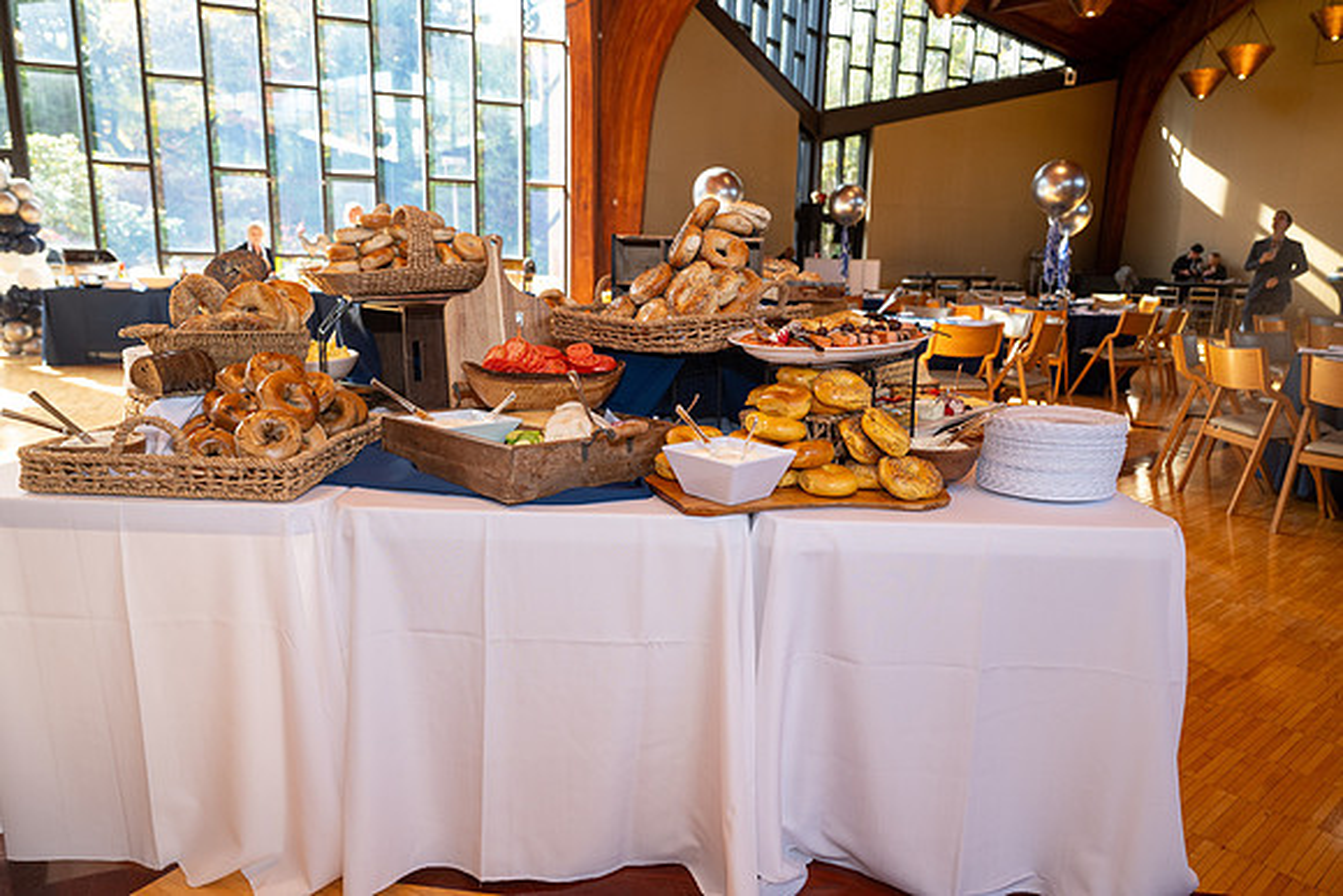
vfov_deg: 51.3
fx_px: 933
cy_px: 448
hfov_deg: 71.5
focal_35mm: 25
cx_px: 672
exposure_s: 1/250
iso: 640
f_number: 4
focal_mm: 25
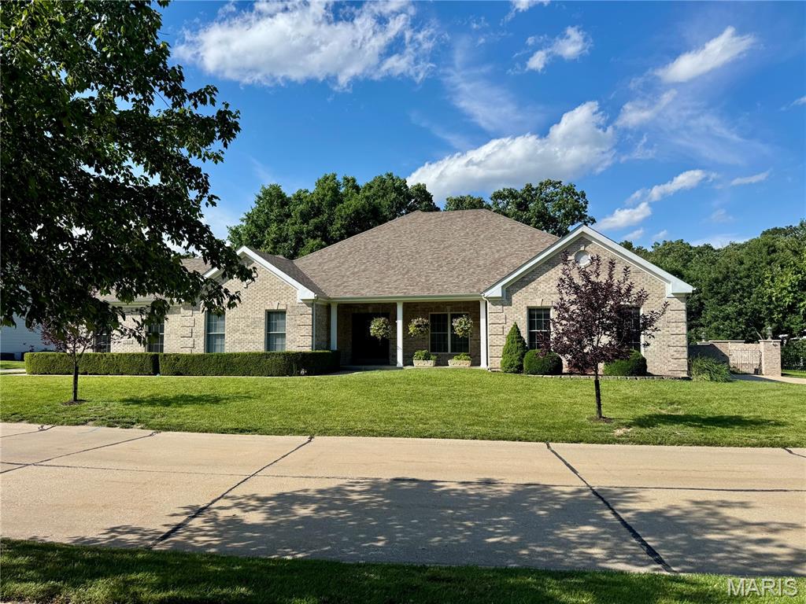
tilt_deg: +3.4
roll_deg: +0.6
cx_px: 403
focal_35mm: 24
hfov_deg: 71.6
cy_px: 302
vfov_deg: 56.8
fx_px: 559
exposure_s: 1/4950
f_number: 1.78
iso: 80
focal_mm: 6.76
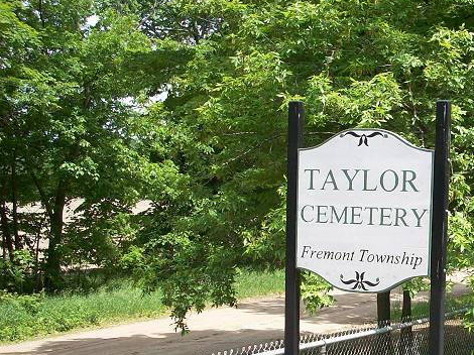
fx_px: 862
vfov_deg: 23.0
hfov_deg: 29.8
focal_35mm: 63
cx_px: 402
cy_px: 272
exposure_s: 1/441
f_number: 2.8
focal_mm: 6.2
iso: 80
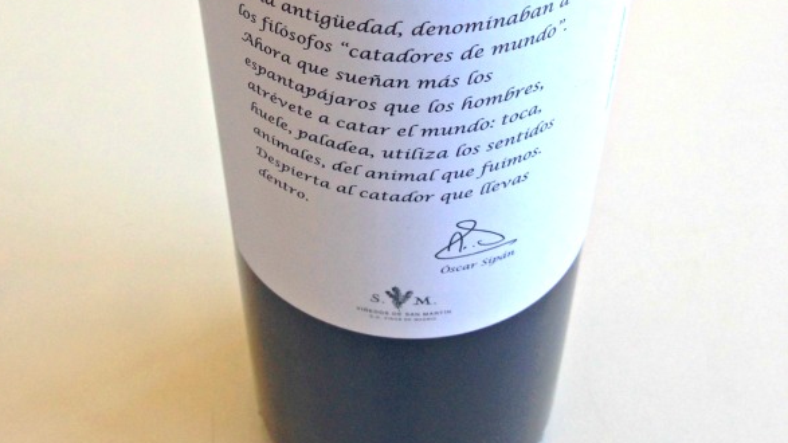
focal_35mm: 49
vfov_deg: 23.4
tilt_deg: -38.9
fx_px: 1024
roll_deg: -1.4
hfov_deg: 42.1
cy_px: 1
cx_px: 387
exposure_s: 1/60
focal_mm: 4.12
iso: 50
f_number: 2.4
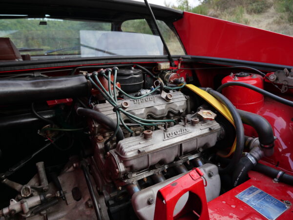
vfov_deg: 56.8
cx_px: 146
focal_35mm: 24
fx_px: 203
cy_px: 110
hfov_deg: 71.6
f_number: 3.5
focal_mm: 12
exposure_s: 1/100
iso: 200
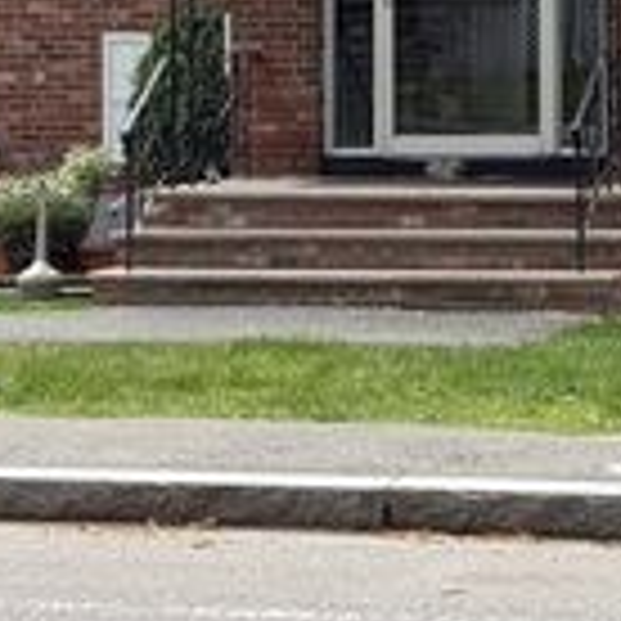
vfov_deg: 9.4
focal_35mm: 183
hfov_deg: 9.5
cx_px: 698
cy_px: -236
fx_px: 3714
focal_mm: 6.76
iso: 100
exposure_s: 1/1838
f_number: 1.78
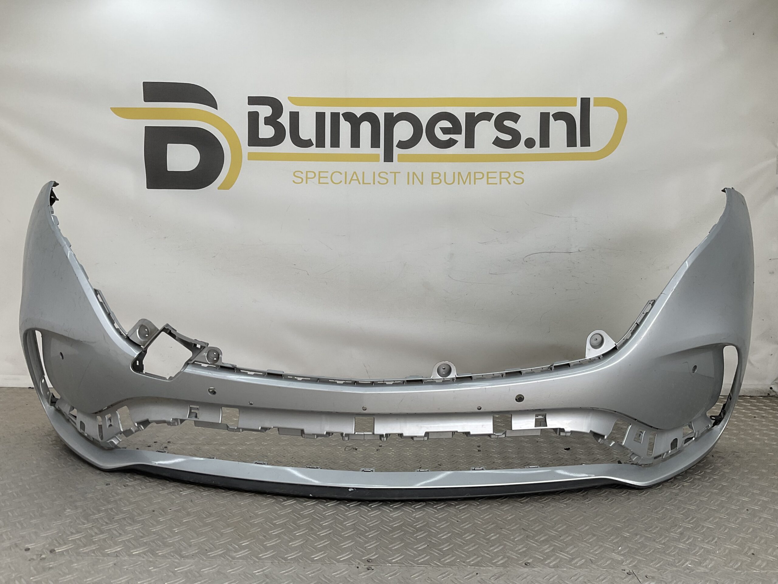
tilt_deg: -5.9
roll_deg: -2.6
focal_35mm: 29
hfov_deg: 61.7
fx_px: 652
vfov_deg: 48.2
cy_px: 292
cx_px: 389
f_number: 1.8
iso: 16
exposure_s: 1/259
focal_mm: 3
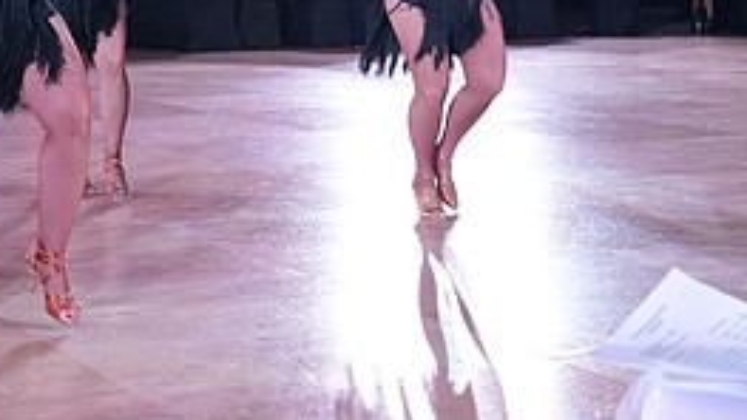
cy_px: -109
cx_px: 54
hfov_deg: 27.4
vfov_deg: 15.6
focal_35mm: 74
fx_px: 1466
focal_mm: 32
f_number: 5
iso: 2500
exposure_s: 1/250
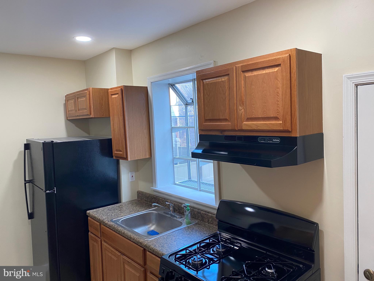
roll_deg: +1.9
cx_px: 187
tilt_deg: -4.4
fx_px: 281
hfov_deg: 67.3
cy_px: 140
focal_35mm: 26
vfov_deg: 53.1
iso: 80
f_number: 1.8
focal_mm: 4.25
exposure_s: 1/60
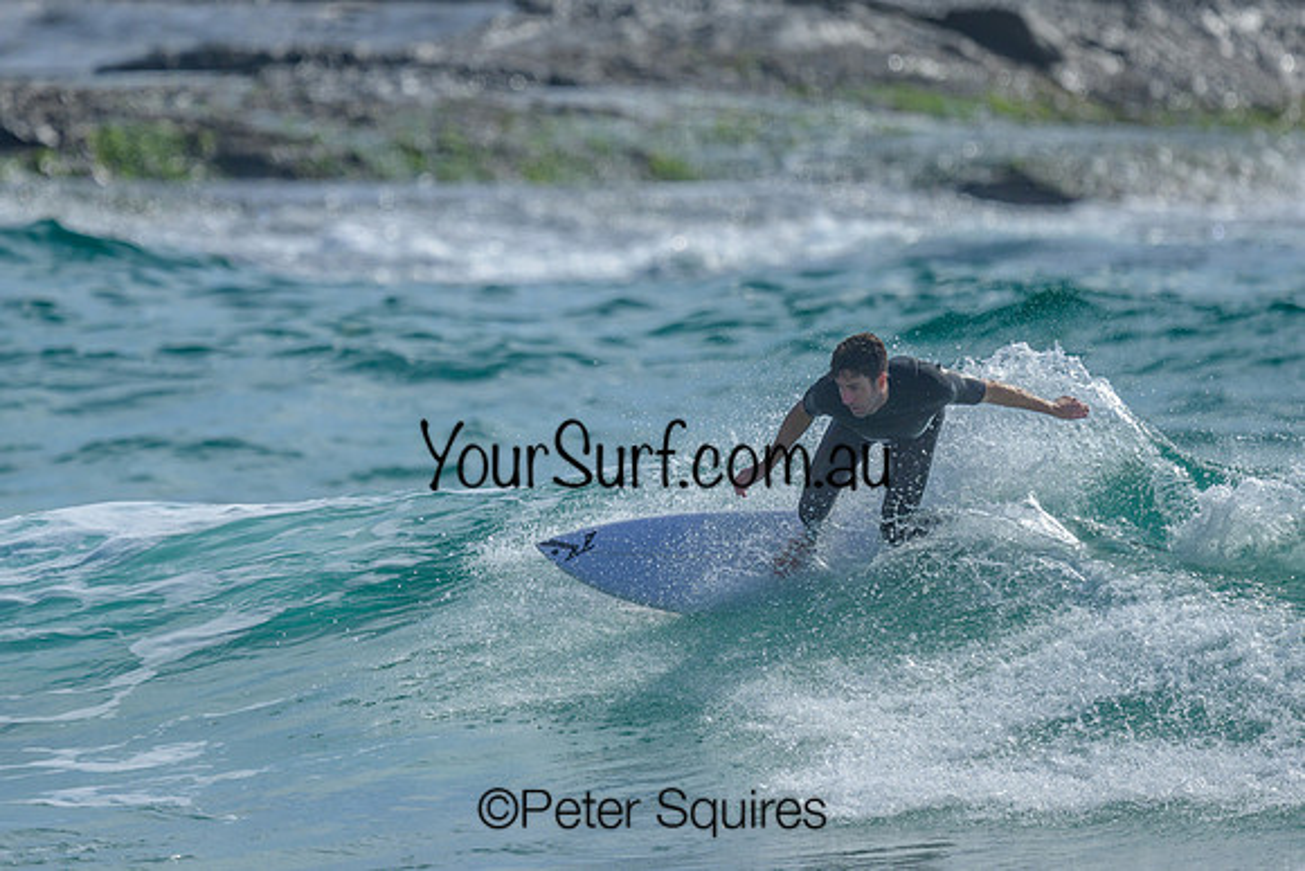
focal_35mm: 1054
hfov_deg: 2.0
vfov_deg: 1.3
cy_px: 297
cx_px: 666
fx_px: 38232
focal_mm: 800
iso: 140
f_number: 6.3
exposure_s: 1/2000
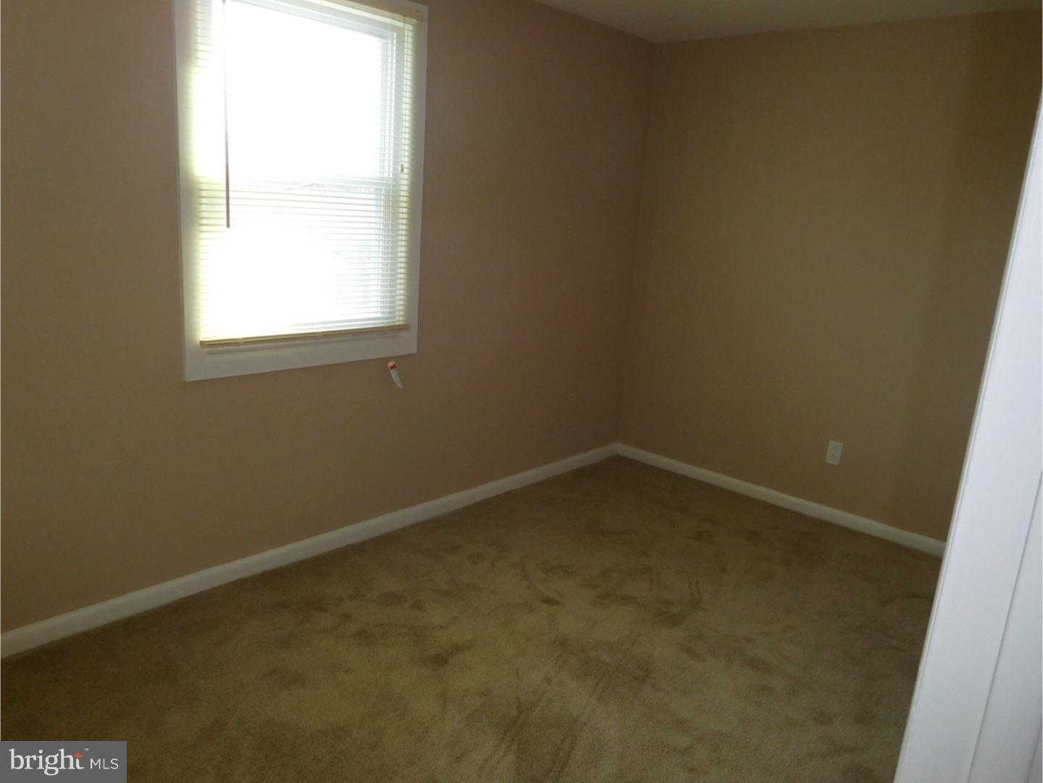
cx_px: 522
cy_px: 392
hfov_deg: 69.4
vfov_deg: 54.9
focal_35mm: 25
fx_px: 753
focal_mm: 4.5
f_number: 3.4
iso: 200
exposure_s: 1/30
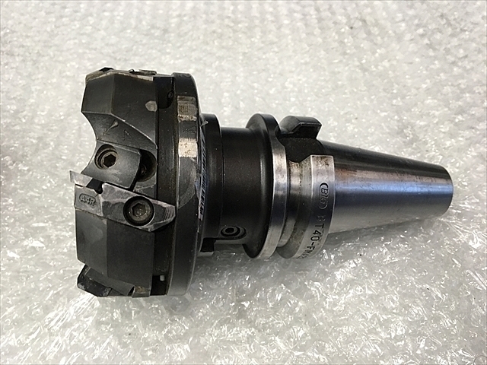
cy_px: 182
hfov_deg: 61.7
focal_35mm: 29
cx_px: 244
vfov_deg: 48.2
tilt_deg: -53.0
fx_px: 408
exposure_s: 1/30
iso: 100
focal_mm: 4.15
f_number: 2.2
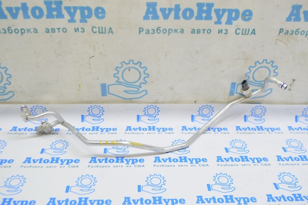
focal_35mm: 39
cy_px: 102
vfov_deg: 34.2
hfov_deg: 49.6
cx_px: 154
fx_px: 333
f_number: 5.6
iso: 400
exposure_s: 1/20
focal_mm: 26
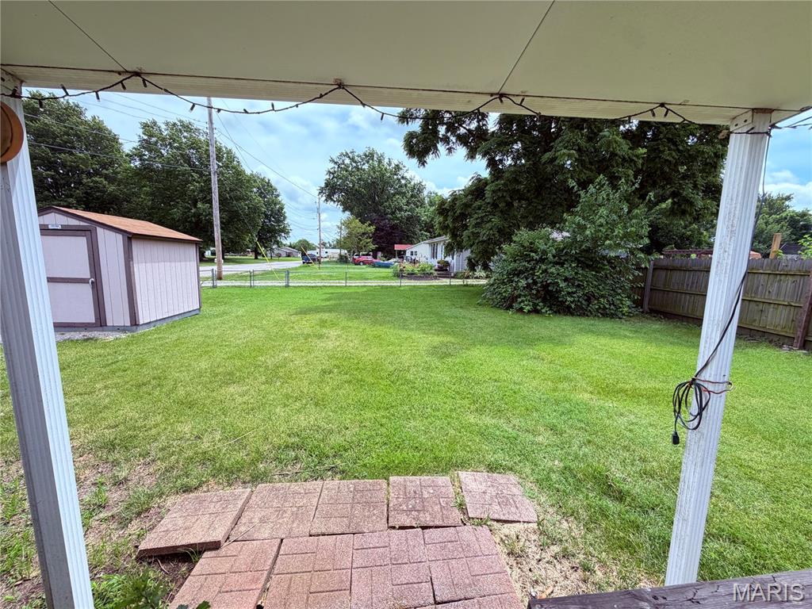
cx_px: 406
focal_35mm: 14
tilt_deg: -8.4
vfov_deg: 85.7
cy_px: 304
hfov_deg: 102.1
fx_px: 328
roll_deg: -1.0
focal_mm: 2.22
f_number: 2.2
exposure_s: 1/502
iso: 50
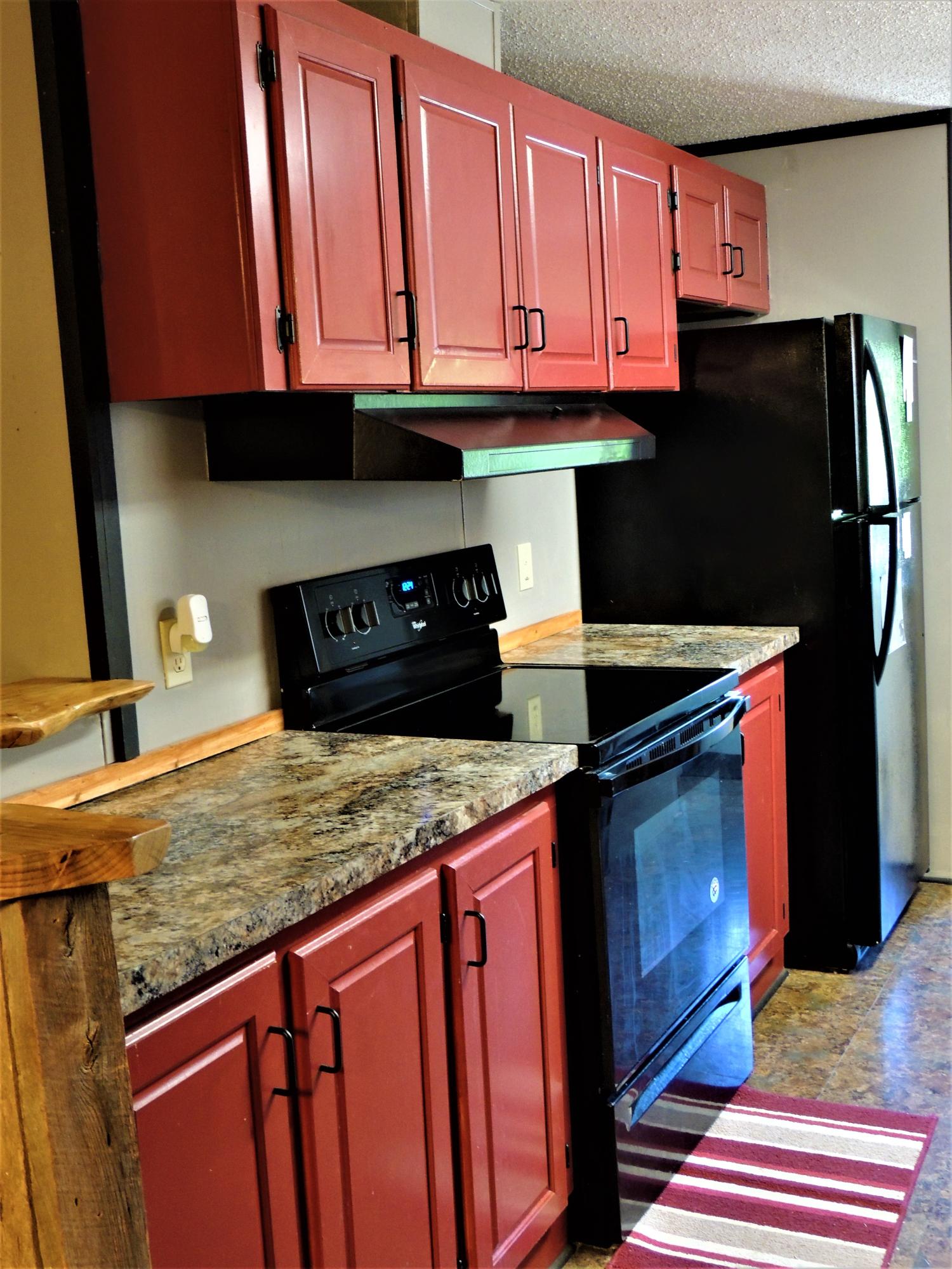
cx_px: 476
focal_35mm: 40
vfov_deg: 46.8
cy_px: 634
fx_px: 1467
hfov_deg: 36.0
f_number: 3.3
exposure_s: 1/13
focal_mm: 7.1
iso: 450
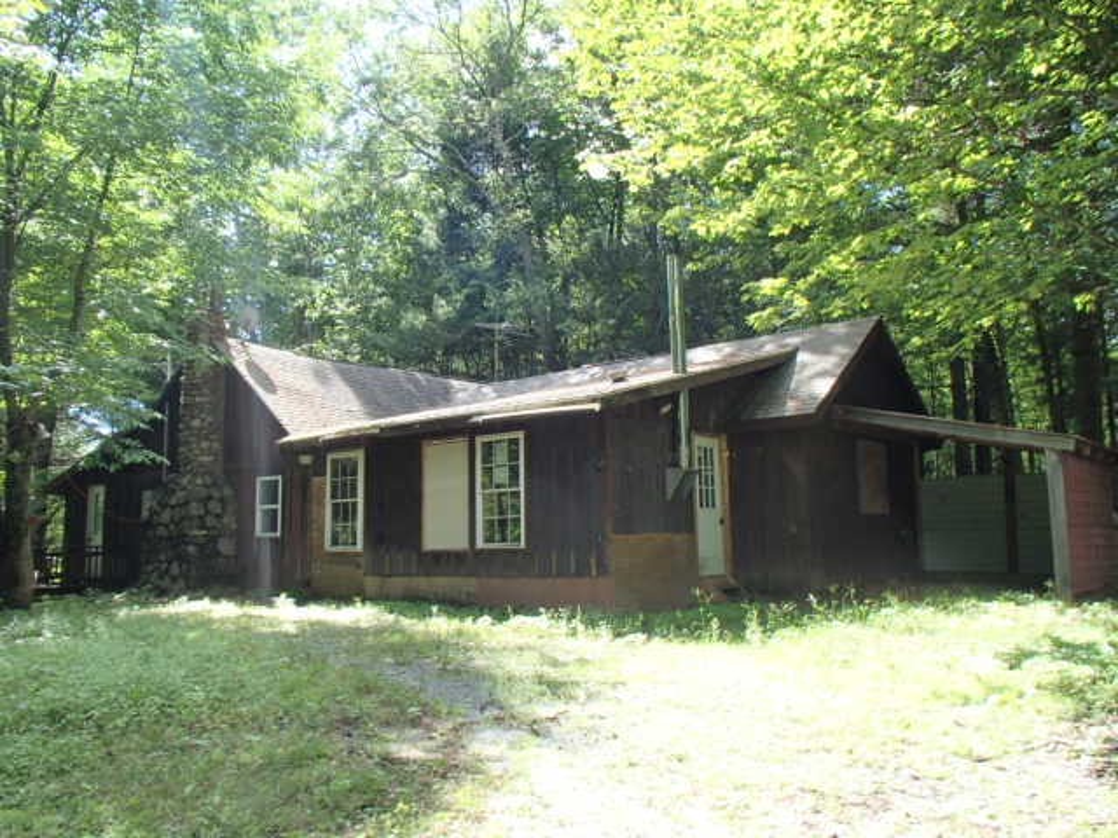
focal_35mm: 28
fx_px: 904
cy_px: 419
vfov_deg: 49.7
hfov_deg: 63.4
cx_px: 559
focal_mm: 5
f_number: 3.9
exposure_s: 1/125
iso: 100
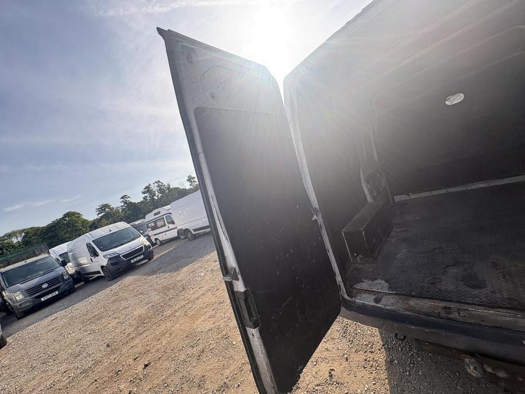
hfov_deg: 102.1
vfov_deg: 85.7
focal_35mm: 14
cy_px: 197
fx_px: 212
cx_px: 262
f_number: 2.2
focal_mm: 2.22
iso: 50
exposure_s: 1/423
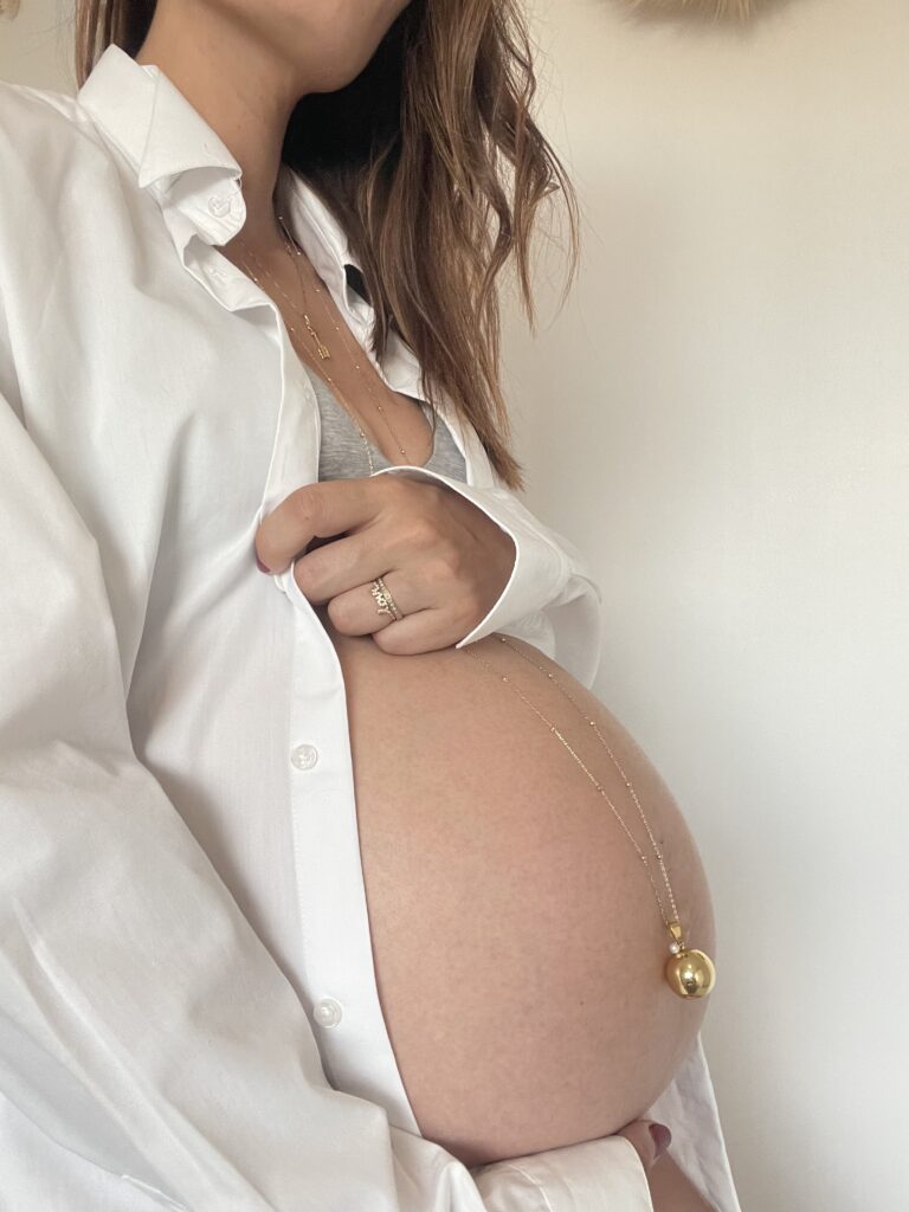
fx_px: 1050
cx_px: 454
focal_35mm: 30
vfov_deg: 60.0
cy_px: 606
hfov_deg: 46.8
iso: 200
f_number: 2.2
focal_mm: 2.71
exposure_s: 1/60
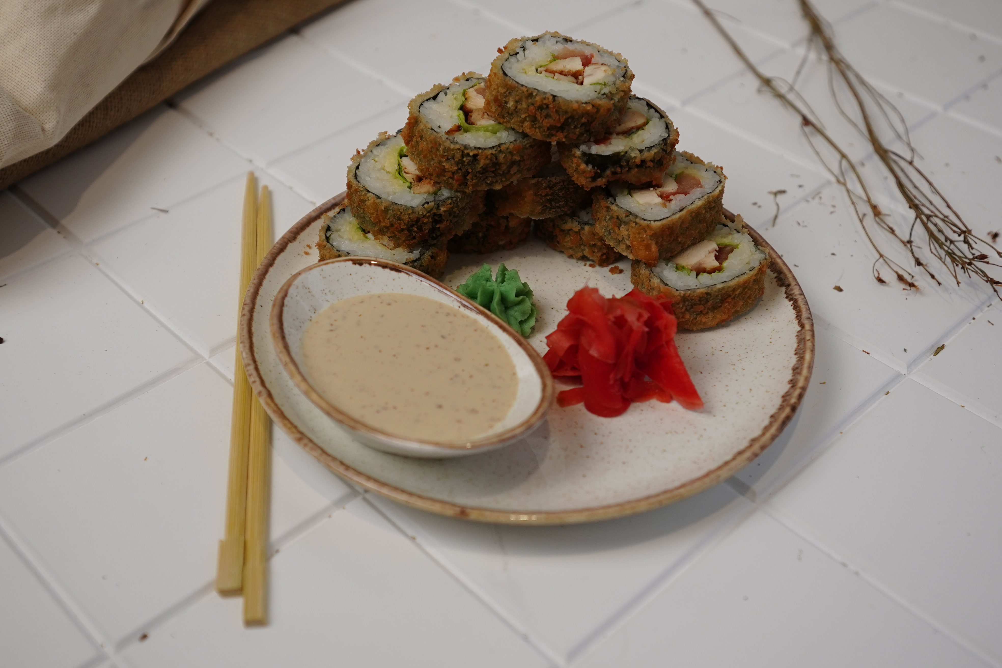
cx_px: 501
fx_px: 1169
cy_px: 334
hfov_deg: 46.4
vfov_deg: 31.9
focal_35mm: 42
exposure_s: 1/250
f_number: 3.2
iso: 400
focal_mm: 28
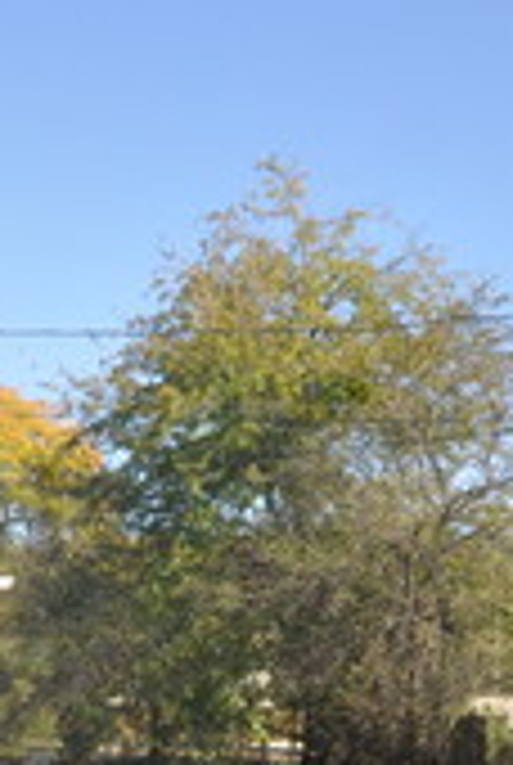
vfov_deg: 29.8
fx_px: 1317
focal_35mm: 62
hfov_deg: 21.8
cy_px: 799
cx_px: 112
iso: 640
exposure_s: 1/200
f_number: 16
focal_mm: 11
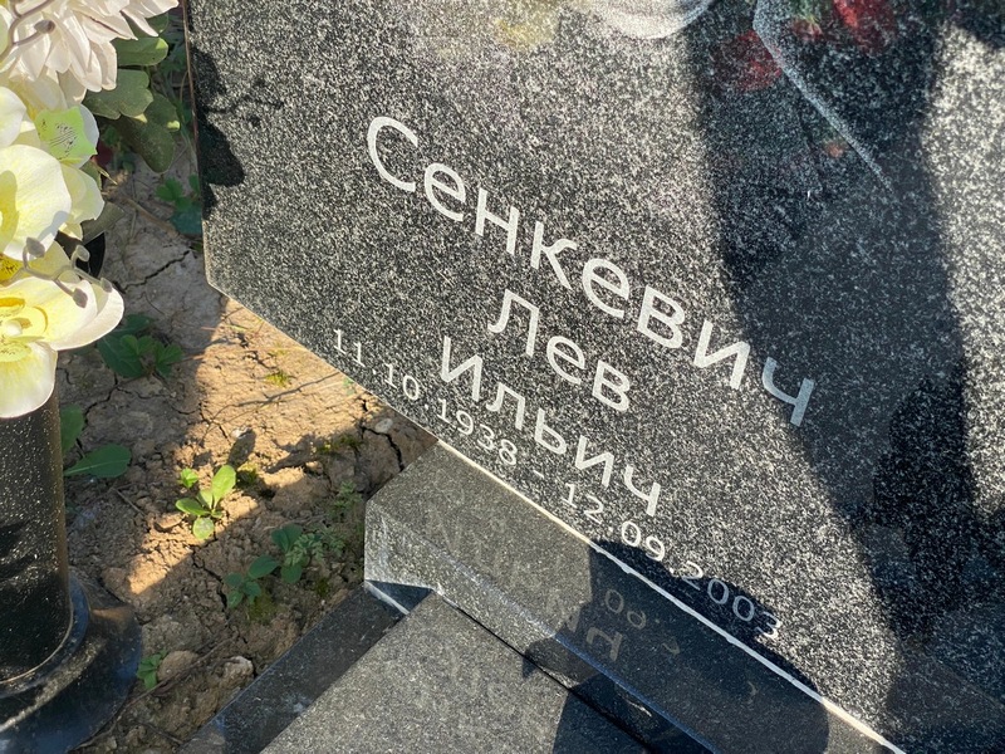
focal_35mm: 52
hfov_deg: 36.8
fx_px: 1510
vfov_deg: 28.0
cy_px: 377
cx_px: 502
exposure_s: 1/516
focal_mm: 6
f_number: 2
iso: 20
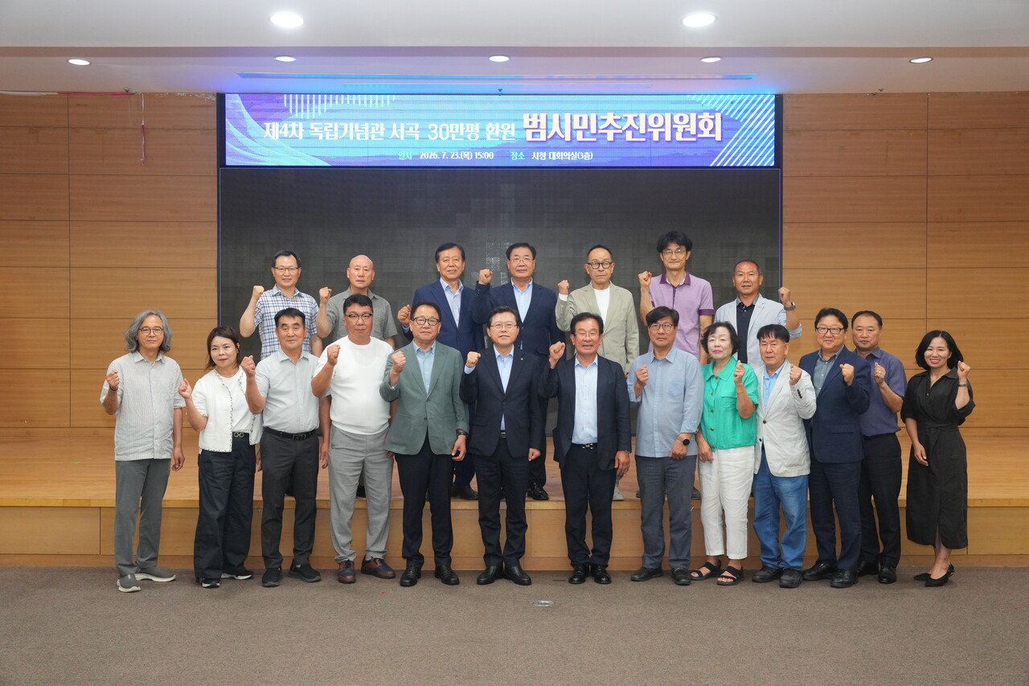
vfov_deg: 35.9
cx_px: 514
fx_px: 1057
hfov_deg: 51.9
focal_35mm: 37
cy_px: 343
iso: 2500
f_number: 5
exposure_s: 1/200
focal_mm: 37
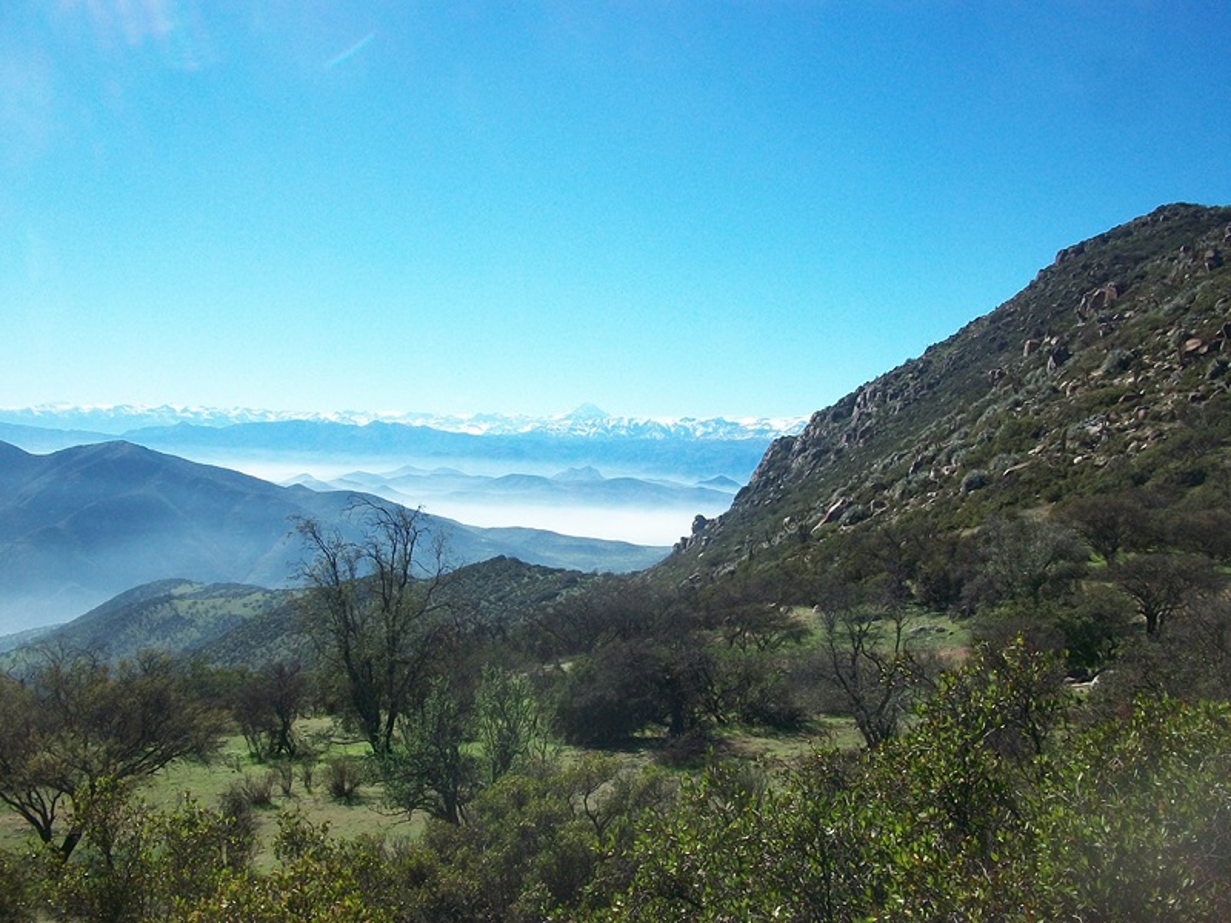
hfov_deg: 54.0
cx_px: 616
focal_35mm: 34
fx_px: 1209
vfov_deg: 41.8
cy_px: 462
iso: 80
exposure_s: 1/400
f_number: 5.5
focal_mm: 5.7
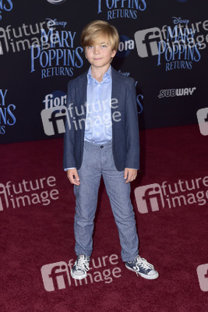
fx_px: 502
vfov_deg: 34.5
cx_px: 104
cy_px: 156
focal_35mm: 58
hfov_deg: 23.4
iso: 400
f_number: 6.3
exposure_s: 1/250
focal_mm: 58
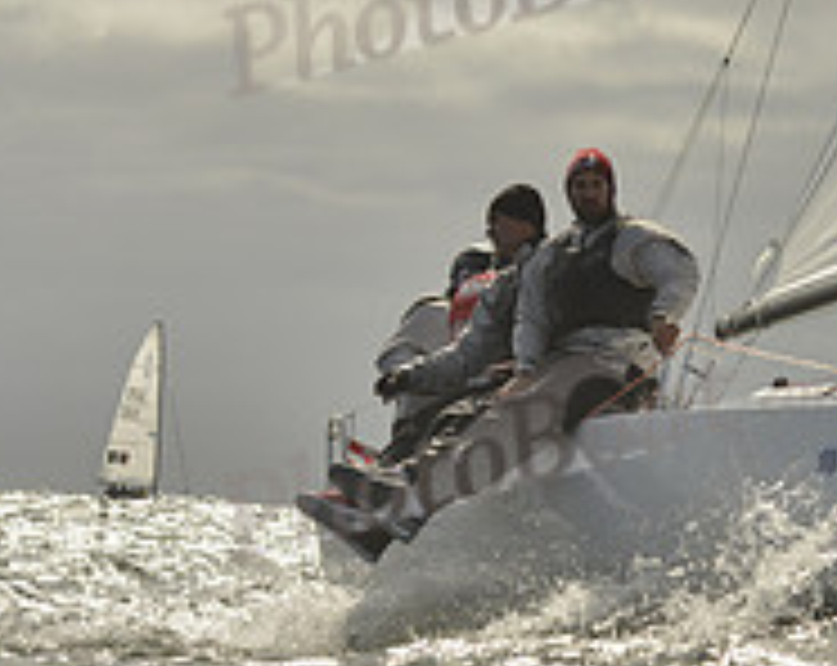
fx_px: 5438
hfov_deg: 8.7
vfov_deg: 7.0
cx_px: 1094
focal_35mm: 220
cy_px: 151
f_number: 9
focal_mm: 75
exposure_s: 1/3200
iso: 400
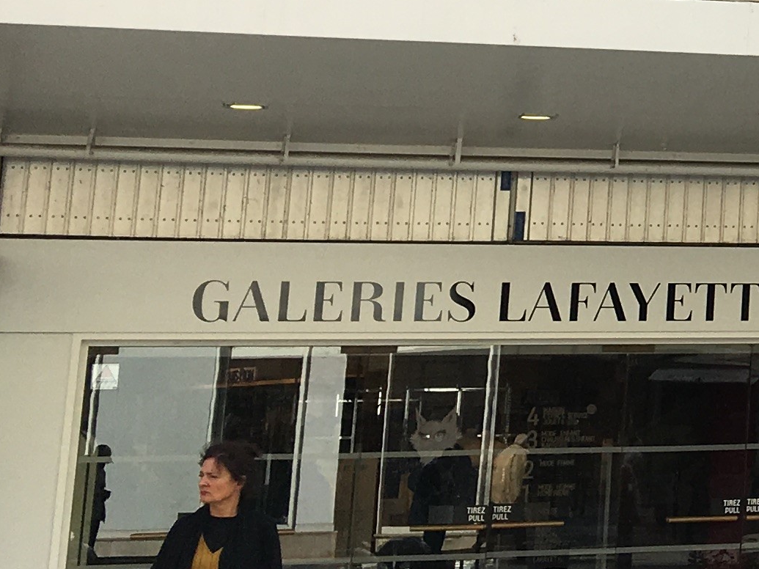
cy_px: -140
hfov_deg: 14.9
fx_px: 2477
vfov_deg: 12.7
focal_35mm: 113
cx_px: 1418
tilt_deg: +12.2
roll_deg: +2.2
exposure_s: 1/777
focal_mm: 4.15
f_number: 2.2
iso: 25
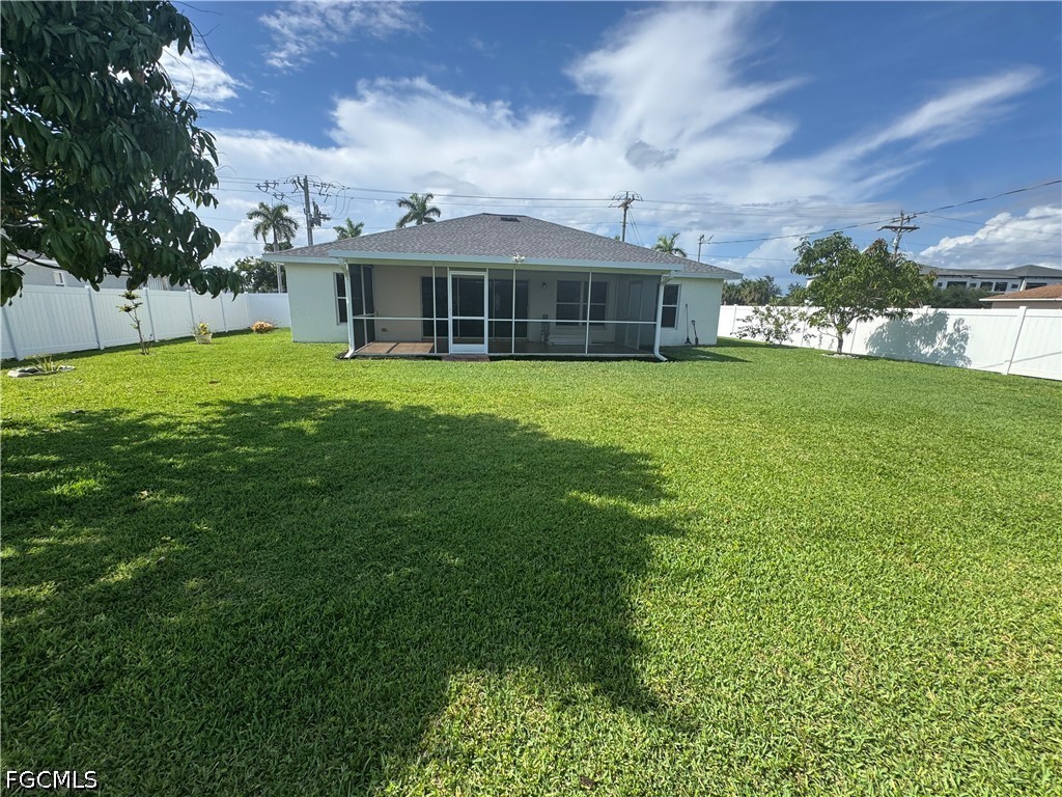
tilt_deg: -11.5
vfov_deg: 85.7
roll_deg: -1.7
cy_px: 398
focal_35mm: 14
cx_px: 531
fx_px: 430
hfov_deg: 102.1
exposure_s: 1/1020
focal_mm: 2.22
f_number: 2.2
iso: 40
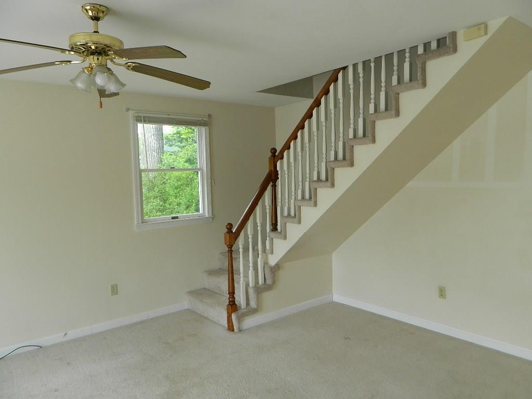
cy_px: 200
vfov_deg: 54.9
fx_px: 384
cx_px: 266
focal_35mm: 25
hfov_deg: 69.4
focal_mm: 4.5
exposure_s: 1/80
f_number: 3.1
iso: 80
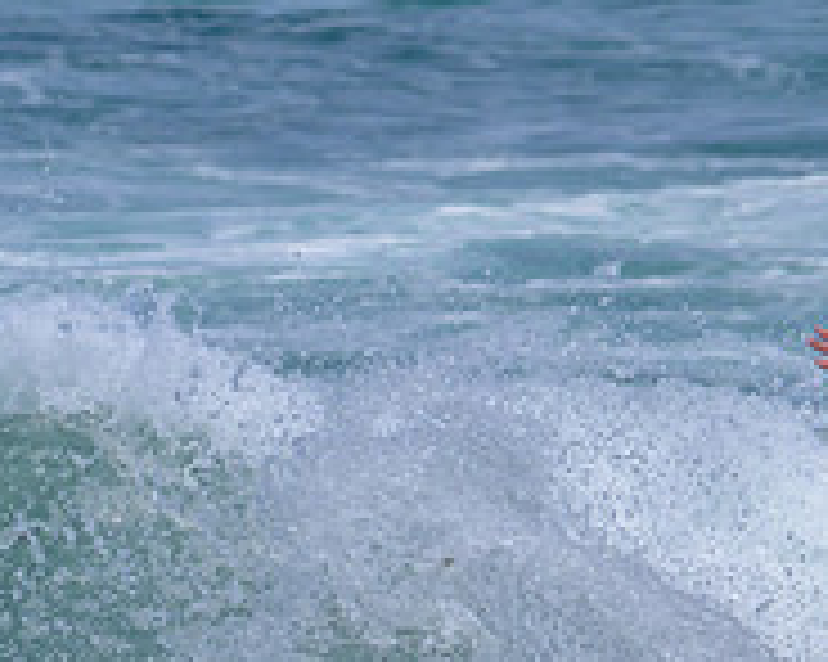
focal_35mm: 1838
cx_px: 978
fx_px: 45017
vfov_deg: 0.8
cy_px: 1168
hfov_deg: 1.1
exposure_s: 1/2000
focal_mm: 460
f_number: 11
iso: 640
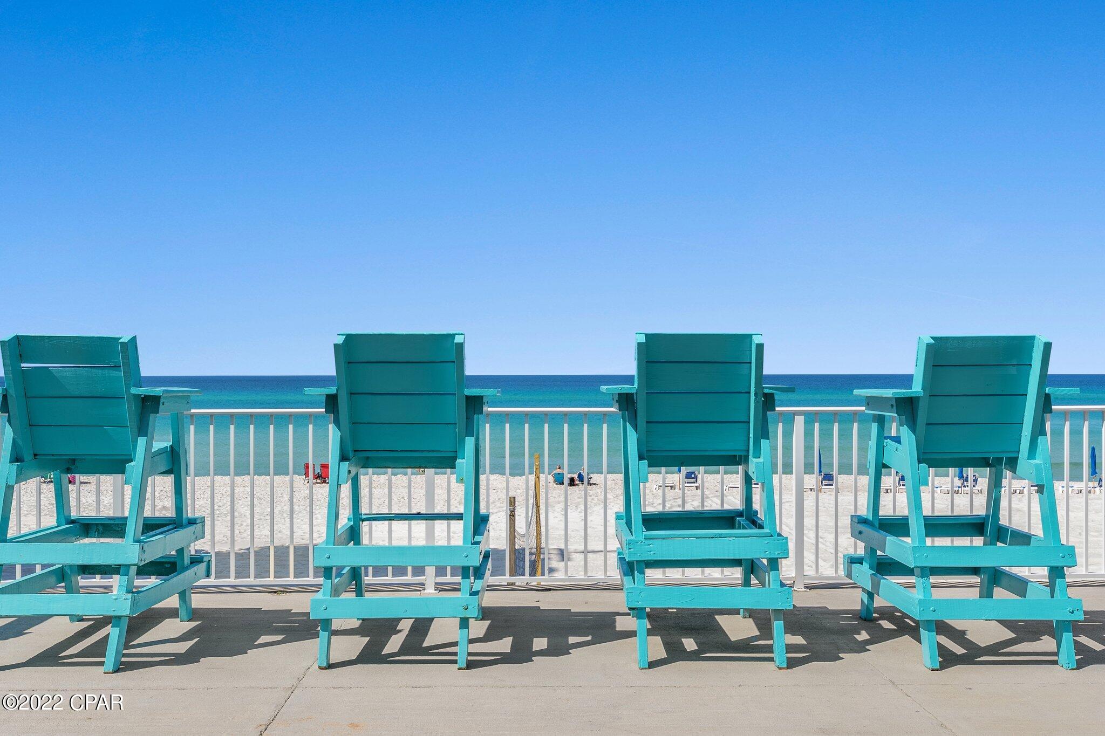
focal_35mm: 36
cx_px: 552
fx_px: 1105
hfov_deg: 53.1
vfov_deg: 36.9
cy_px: 368
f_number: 9
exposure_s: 1/100
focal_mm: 24
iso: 50
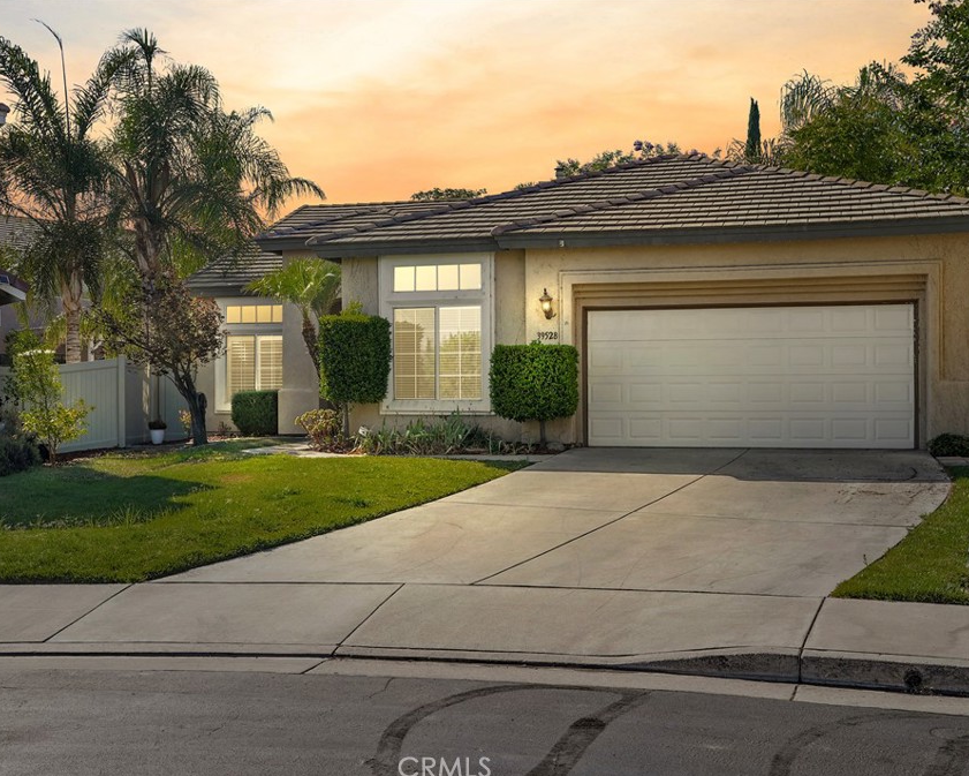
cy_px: 390
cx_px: 504
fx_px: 1147
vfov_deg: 37.3
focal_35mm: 40
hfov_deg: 45.8
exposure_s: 1/125
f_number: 9
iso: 100
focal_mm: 35
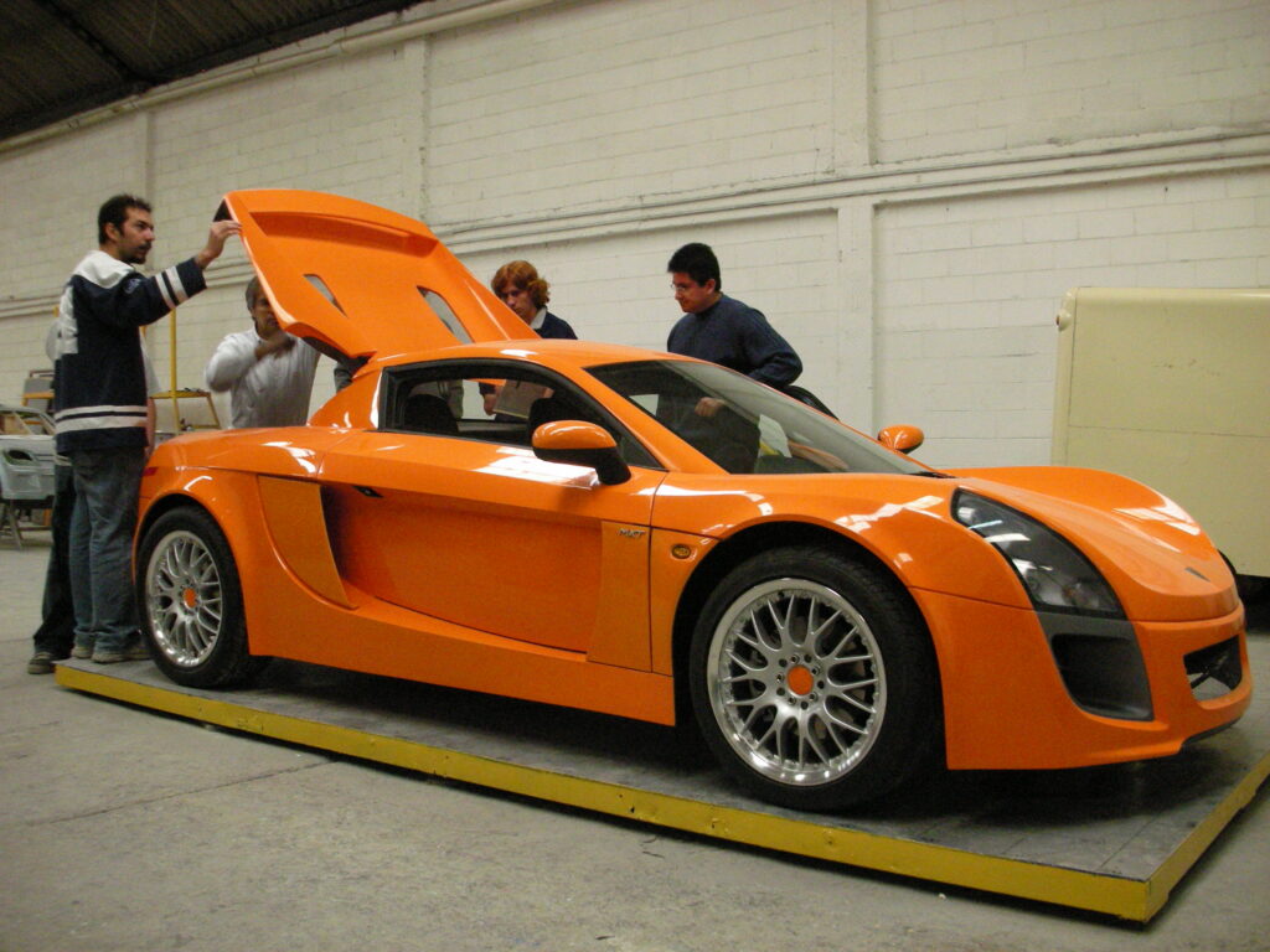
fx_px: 1284
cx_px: 635
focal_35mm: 35
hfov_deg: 52.6
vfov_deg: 40.7
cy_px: 476
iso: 400
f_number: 3
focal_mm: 5.8
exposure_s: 1/32
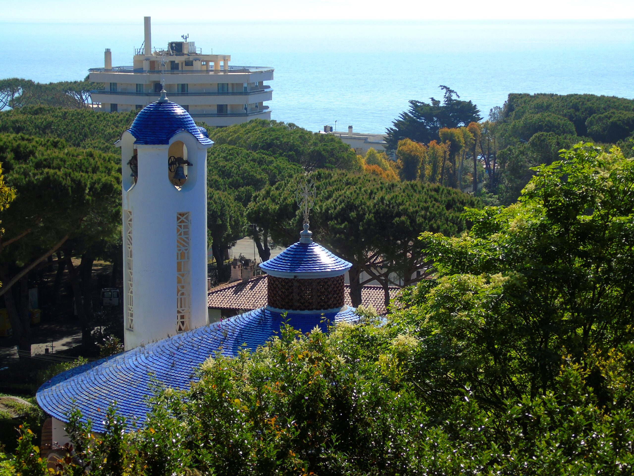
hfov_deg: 20.9
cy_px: 238
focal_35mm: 94
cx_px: 317
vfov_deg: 15.7
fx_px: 1722
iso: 80
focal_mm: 17
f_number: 4.3
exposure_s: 1/500
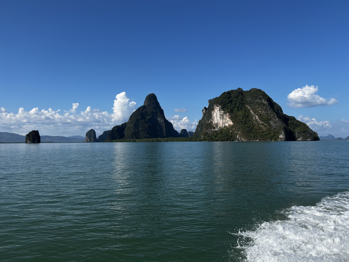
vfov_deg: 53.1
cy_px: 131
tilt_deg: +0.6
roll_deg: -0.5
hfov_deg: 67.3
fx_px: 262
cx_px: 174
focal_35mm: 26
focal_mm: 5.7
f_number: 1.5
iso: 50
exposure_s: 1/5319
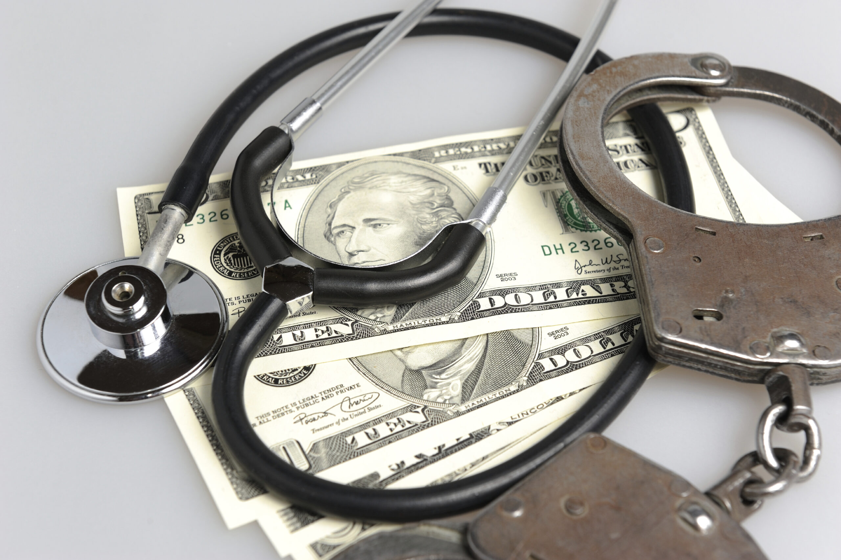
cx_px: 420
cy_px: 280
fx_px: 1634
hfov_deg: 28.9
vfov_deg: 19.4
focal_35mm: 70
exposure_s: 1/60
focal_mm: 70
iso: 100
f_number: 10
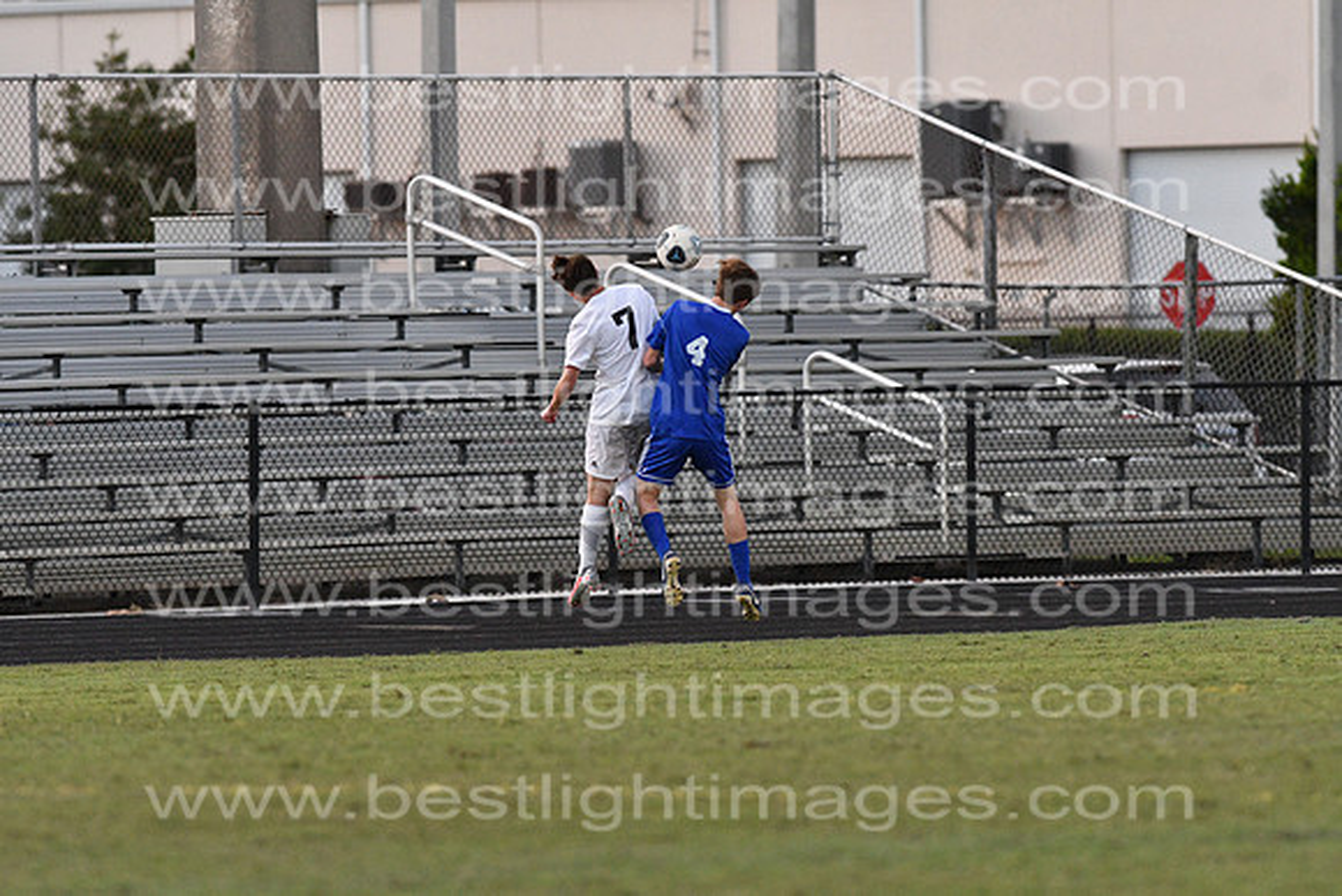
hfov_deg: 4.6
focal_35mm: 450
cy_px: 448
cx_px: 671
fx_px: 16778
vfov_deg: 3.1
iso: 4000
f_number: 4.5
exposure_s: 1/1000
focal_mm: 300
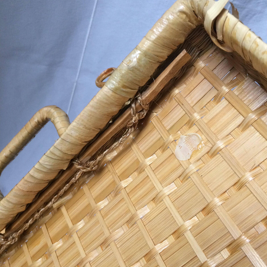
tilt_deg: -37.0
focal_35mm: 35
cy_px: 142
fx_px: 305
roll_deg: -24.6
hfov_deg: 47.2
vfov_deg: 47.2
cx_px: 135
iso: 200
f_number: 2.2
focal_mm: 4.15
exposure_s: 1/33
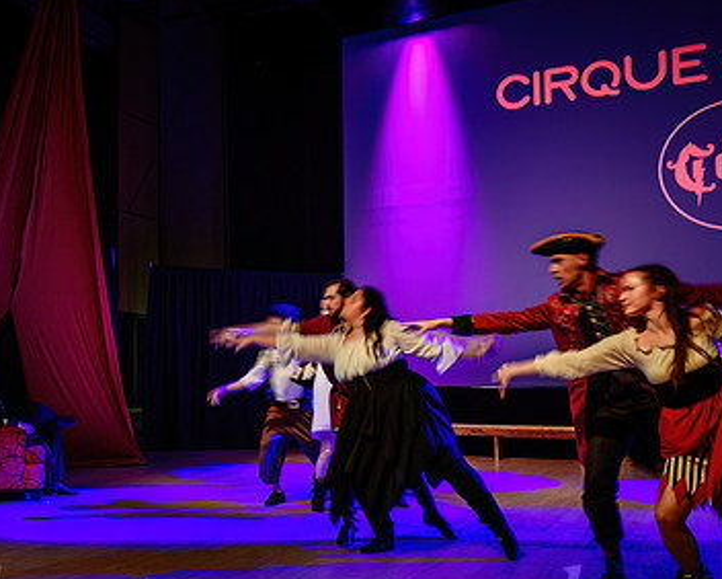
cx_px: 180
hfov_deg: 42.4
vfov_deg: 35.7
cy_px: 327
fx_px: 898
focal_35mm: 42
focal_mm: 24
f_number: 2.8
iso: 125
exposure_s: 1/8
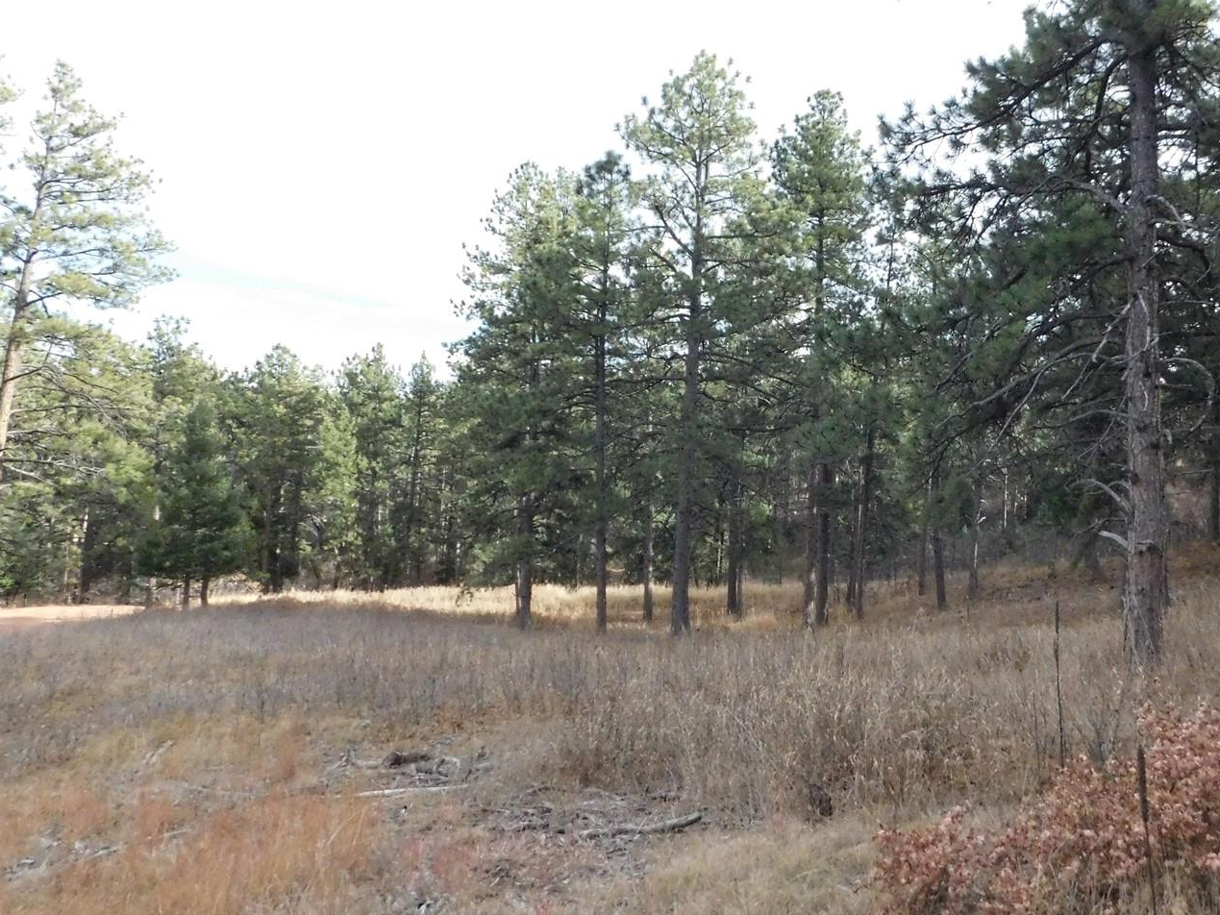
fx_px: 1022
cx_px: 748
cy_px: 393
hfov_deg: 61.0
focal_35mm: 29
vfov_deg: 48.1
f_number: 6
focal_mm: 4
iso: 800
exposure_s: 1/640
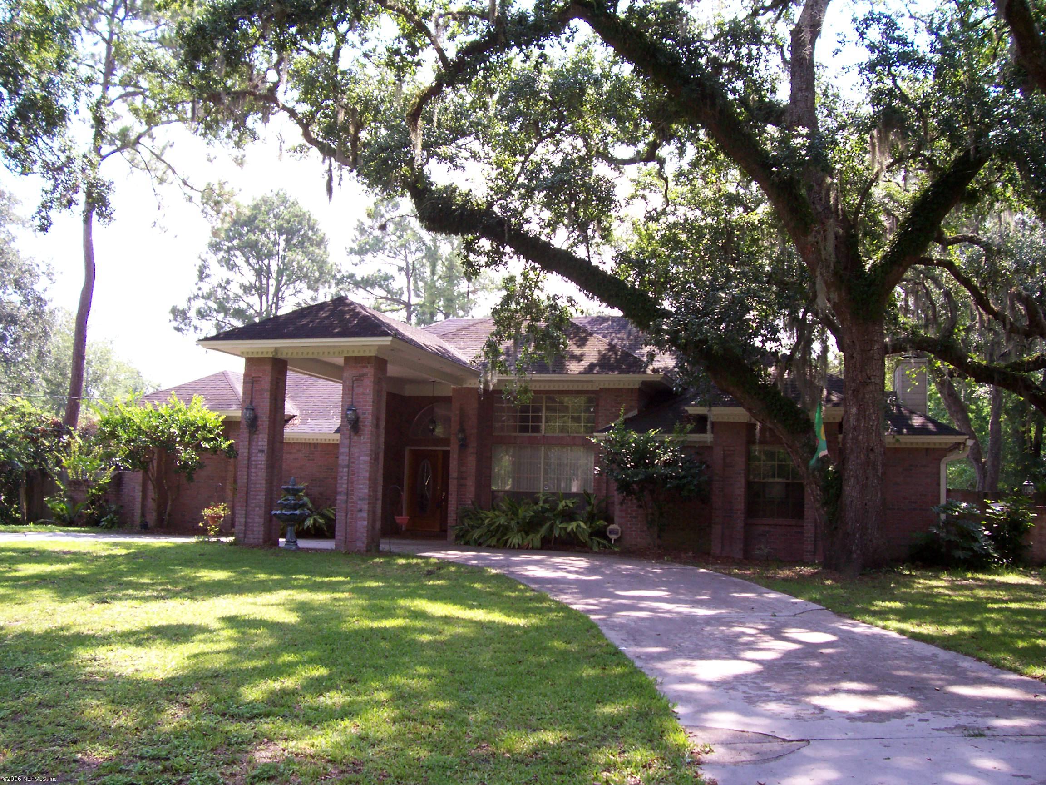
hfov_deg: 54.0
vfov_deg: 41.8
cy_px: 392
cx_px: 523
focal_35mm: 34
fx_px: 1027
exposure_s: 1/267
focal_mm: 5.6
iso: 80
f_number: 2.7
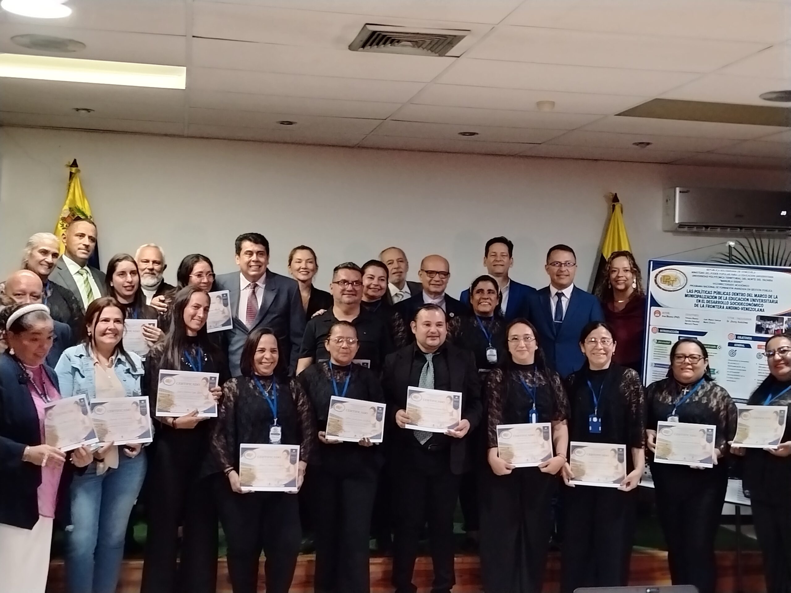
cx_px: 396
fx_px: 1097
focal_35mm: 48
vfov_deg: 30.3
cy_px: 296
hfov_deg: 39.7
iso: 4334
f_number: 1.75
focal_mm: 5.25
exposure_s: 1/100
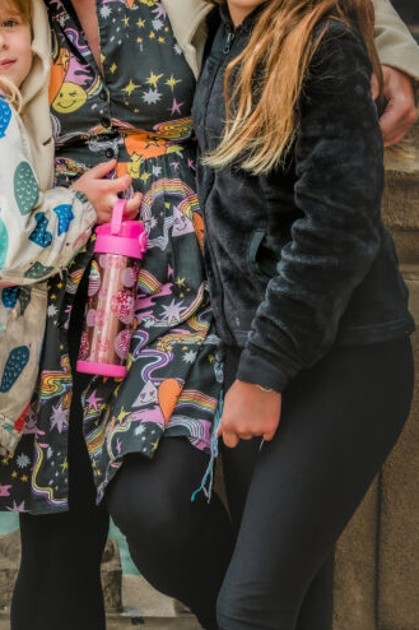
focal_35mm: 113
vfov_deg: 18.0
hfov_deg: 12.1
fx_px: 1978
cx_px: 105
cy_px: 187
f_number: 4.5
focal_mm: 54.6
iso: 800
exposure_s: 1/1000
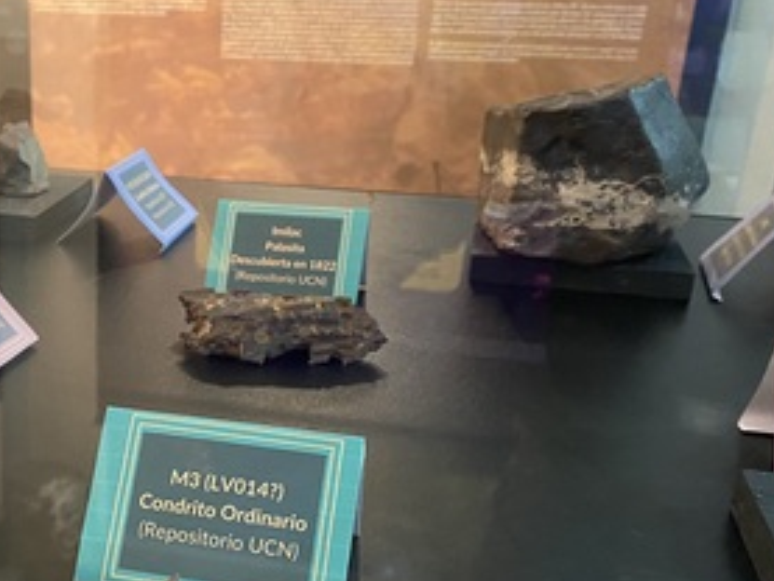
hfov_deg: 37.0
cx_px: 169
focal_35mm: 50
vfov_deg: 28.7
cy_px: 439
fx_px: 1118
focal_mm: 4.25
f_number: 1.8
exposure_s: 1/25
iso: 640
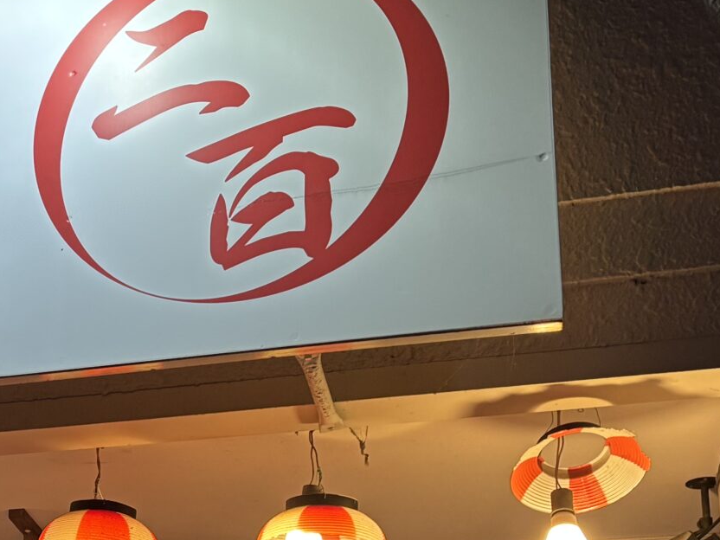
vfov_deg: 17.8
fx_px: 1664
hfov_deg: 22.7
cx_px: -113
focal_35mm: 80
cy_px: 602
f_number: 1.6
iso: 125
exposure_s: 1/120
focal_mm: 5.96
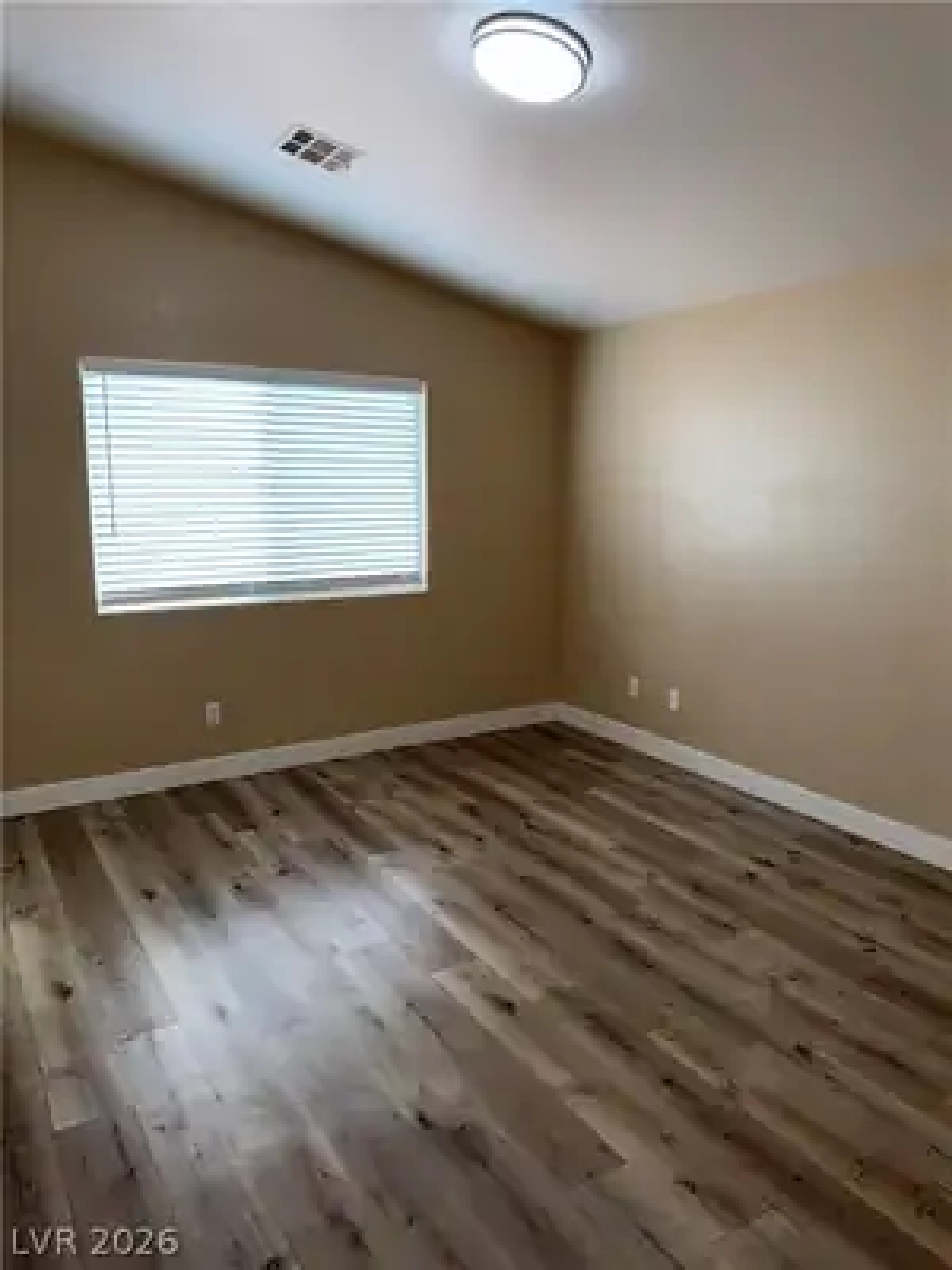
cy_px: 635
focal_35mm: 24
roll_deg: +0.0
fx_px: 880
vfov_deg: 71.6
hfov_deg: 56.8
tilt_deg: -9.1
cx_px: 476
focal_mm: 6.76
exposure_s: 1/236
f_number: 1.78
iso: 160
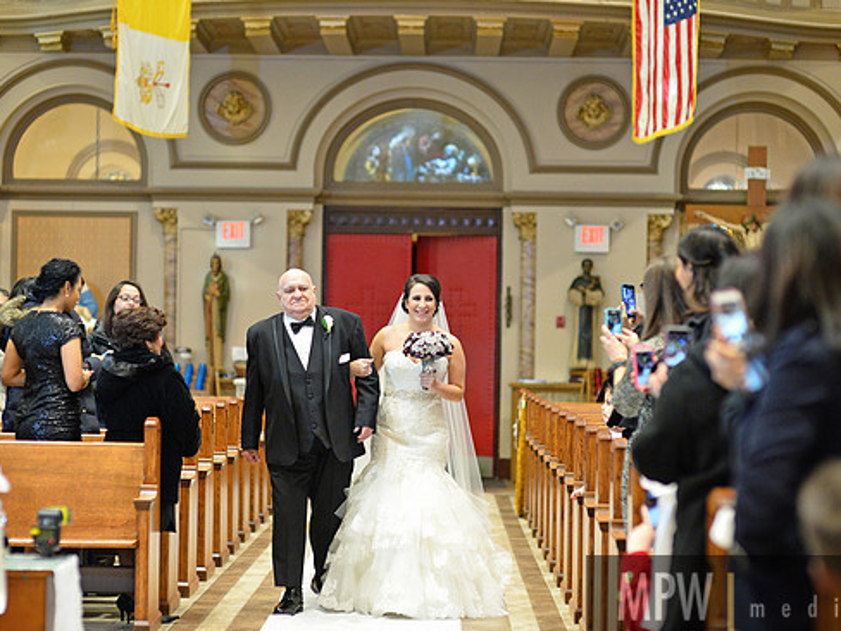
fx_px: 2357
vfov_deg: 15.2
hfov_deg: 20.2
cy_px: 331
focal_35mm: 97
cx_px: 395
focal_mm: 85
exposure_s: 1/250
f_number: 2.2
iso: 3200
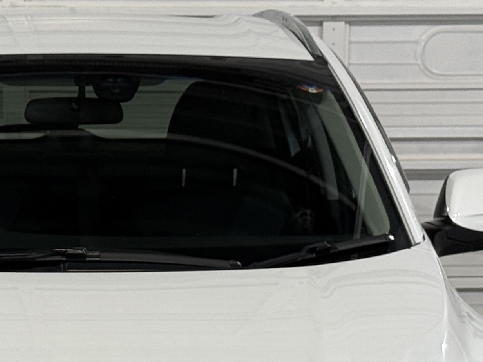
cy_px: 411
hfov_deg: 12.5
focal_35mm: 157
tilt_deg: -9.7
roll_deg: +0.1
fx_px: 2191
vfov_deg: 9.4
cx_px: 75
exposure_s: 1/60
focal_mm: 6.76
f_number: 1.78
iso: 64
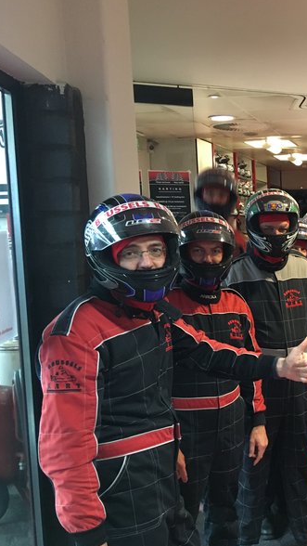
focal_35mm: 43
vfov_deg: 47.3
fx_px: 622
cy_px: 274
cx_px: 362
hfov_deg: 25.2
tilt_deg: -5.1
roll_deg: +0.3
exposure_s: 1/17
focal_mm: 4.15
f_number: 2.2
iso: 200
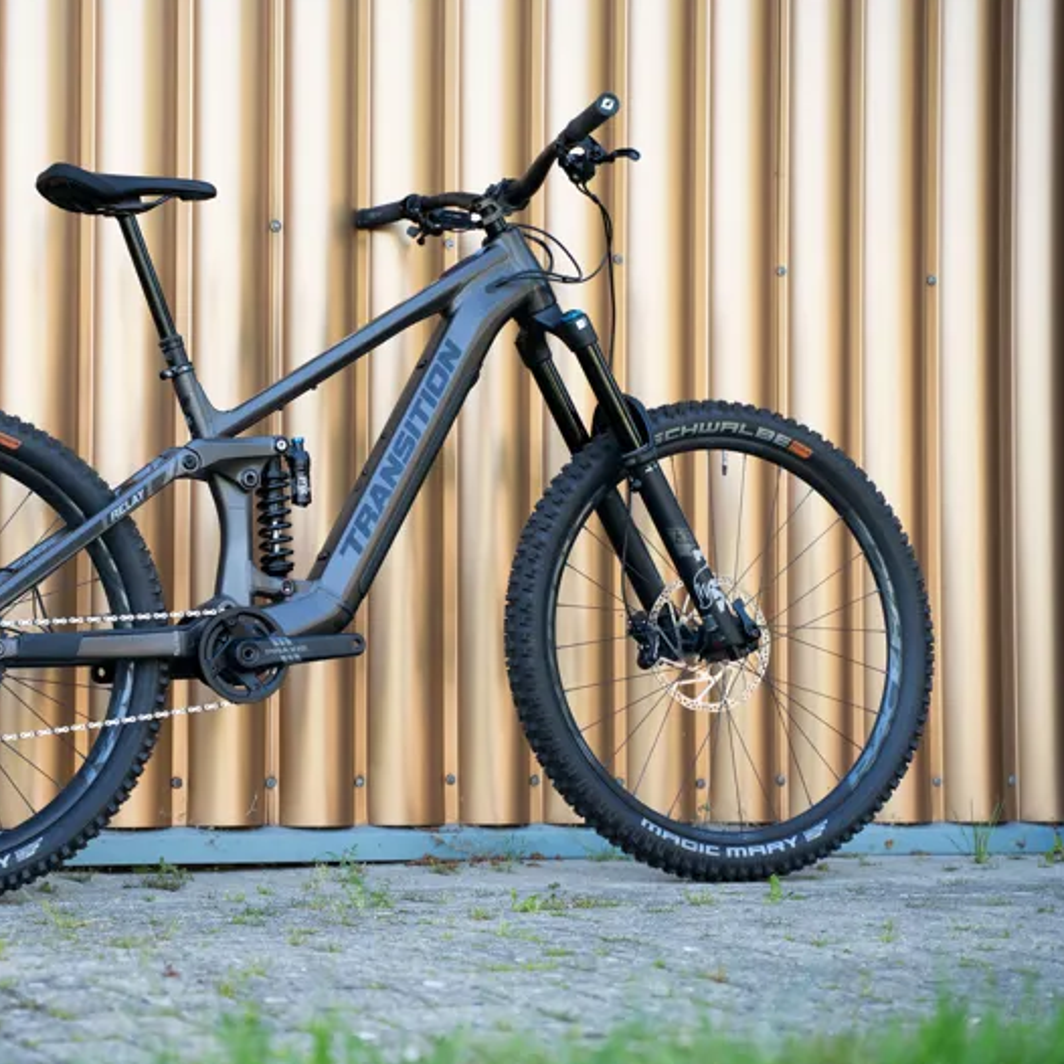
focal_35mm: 97
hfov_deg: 17.9
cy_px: 533
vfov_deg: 17.9
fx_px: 3373
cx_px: 326
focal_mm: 75
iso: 1000
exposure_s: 1/800
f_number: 4
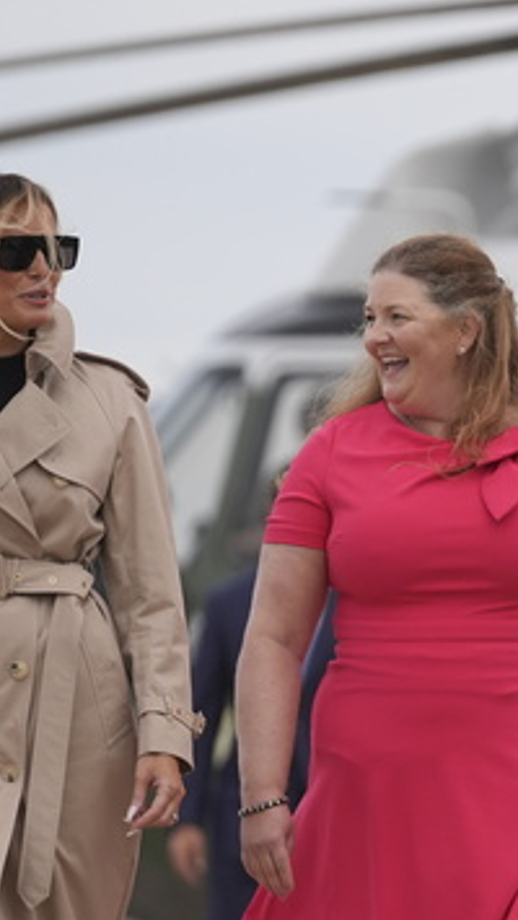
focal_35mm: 580
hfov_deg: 2.1
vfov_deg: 3.7
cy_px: 673
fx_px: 14146
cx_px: 984
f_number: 2.8
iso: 400
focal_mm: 192
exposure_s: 1/4000
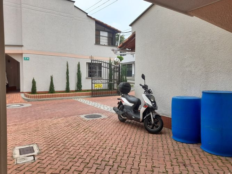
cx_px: 116
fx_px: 168
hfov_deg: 69.4
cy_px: 87
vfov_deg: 54.9
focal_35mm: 25
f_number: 2
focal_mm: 4.6
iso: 20
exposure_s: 1/370
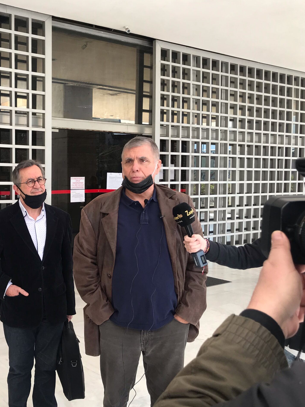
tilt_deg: -3.4
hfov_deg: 36.1
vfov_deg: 49.0
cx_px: 50
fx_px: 446
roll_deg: +0.3
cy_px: 205
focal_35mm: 38
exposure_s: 1/424
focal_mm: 3.99
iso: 20
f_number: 1.8
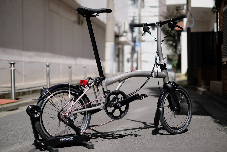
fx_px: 334
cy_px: 76
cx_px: 114
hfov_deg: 37.5
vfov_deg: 25.5
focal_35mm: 53
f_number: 1.4
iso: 800
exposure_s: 1/32000
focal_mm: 35
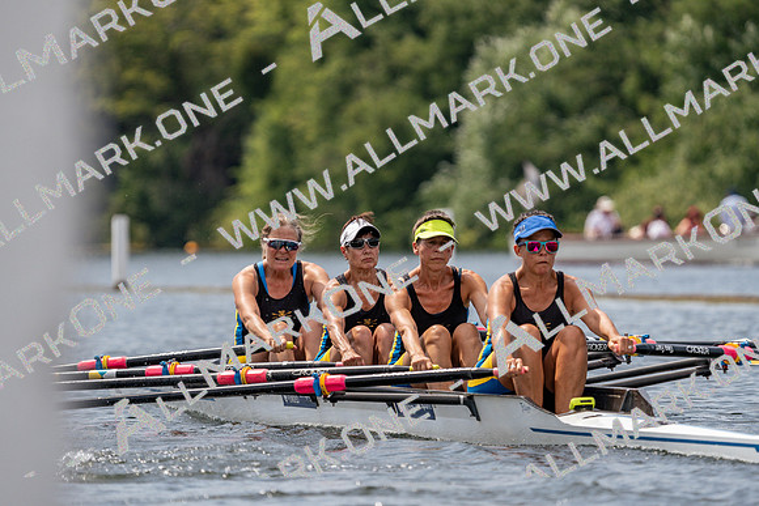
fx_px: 8245
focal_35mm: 391
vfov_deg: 3.5
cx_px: 380
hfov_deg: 5.3
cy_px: 253
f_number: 6.3
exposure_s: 1/1600
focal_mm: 391
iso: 250
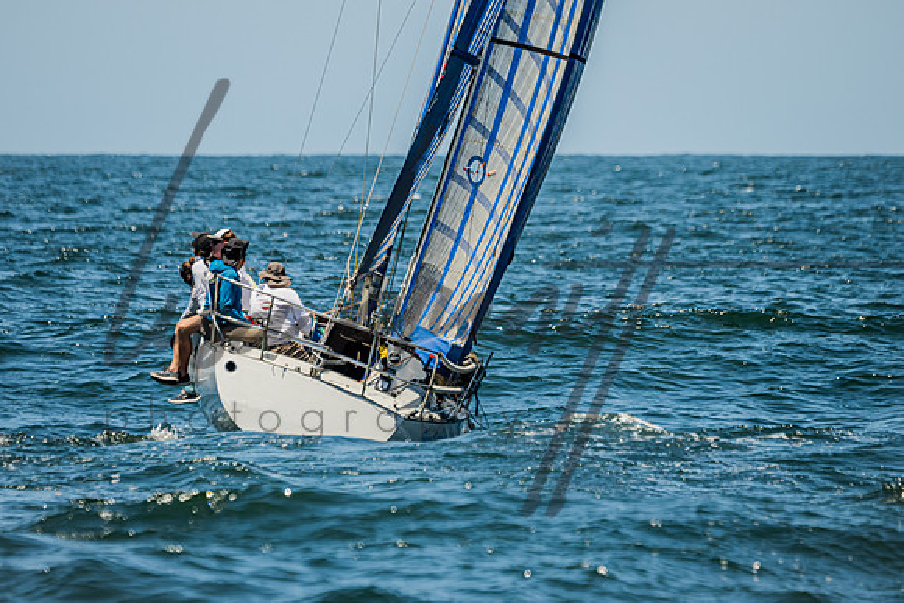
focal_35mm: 414
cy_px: 298
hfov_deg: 5.0
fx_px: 10387
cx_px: 441
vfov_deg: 3.3
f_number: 5.6
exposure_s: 1/1000
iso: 320
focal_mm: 300
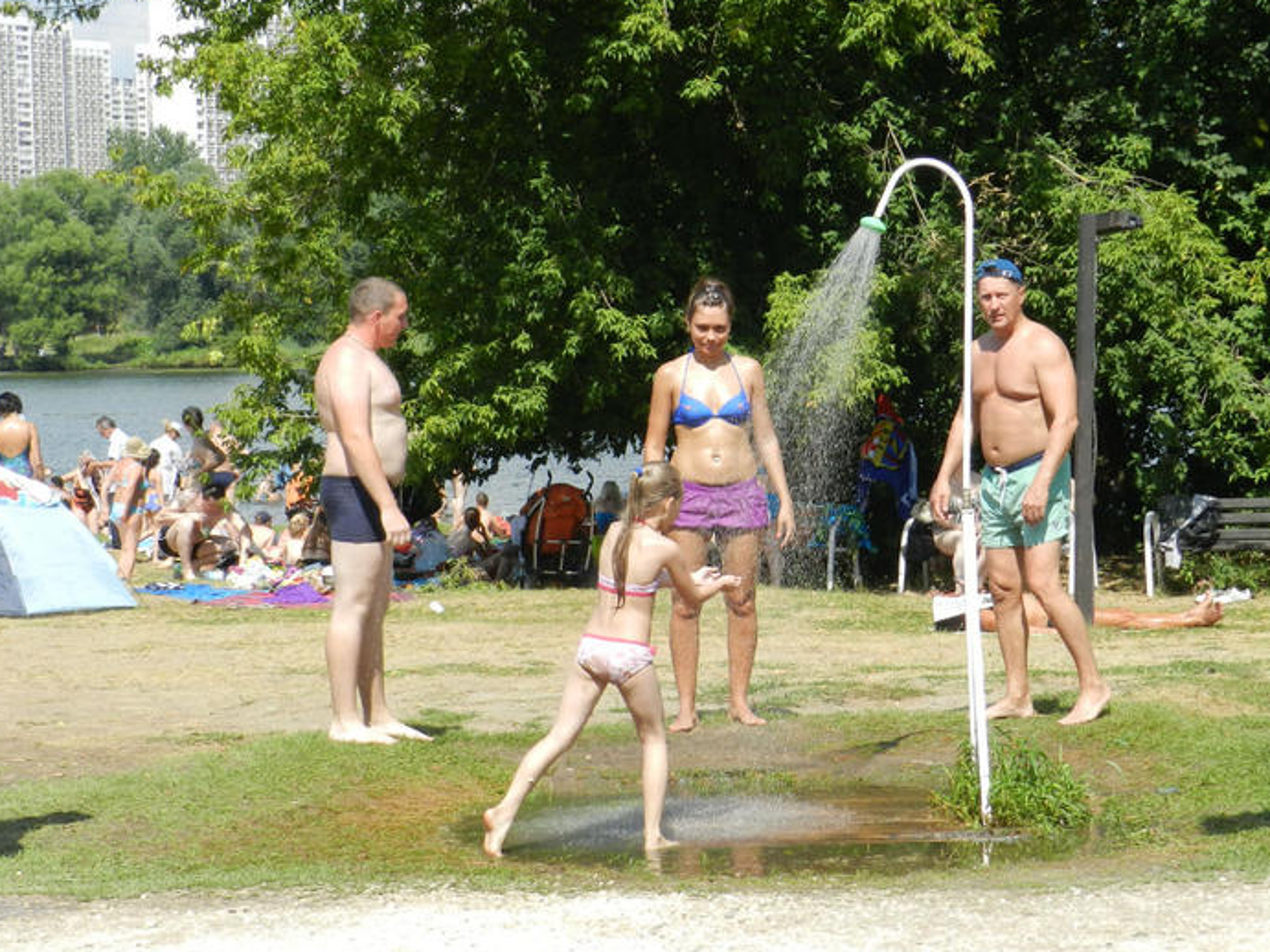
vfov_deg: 14.9
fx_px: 3632
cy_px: 431
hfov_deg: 19.8
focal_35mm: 99
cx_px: 801
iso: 160
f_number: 4.8
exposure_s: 1/640
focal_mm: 13.5
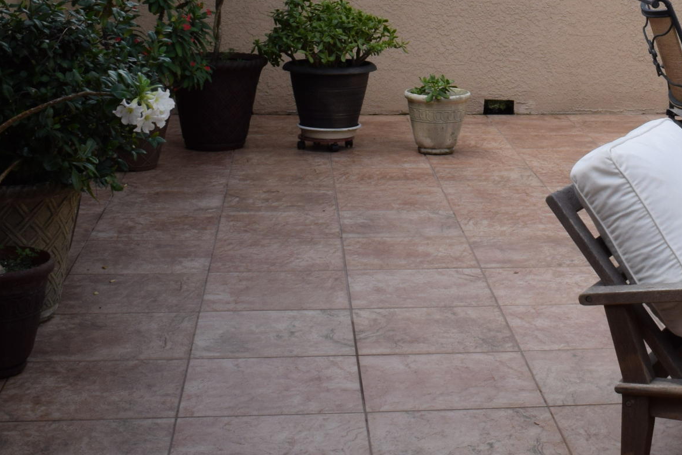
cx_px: 536
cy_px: -59
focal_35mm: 77
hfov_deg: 25.9
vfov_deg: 17.1
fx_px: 1458
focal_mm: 20
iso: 280
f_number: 16
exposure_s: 1/40
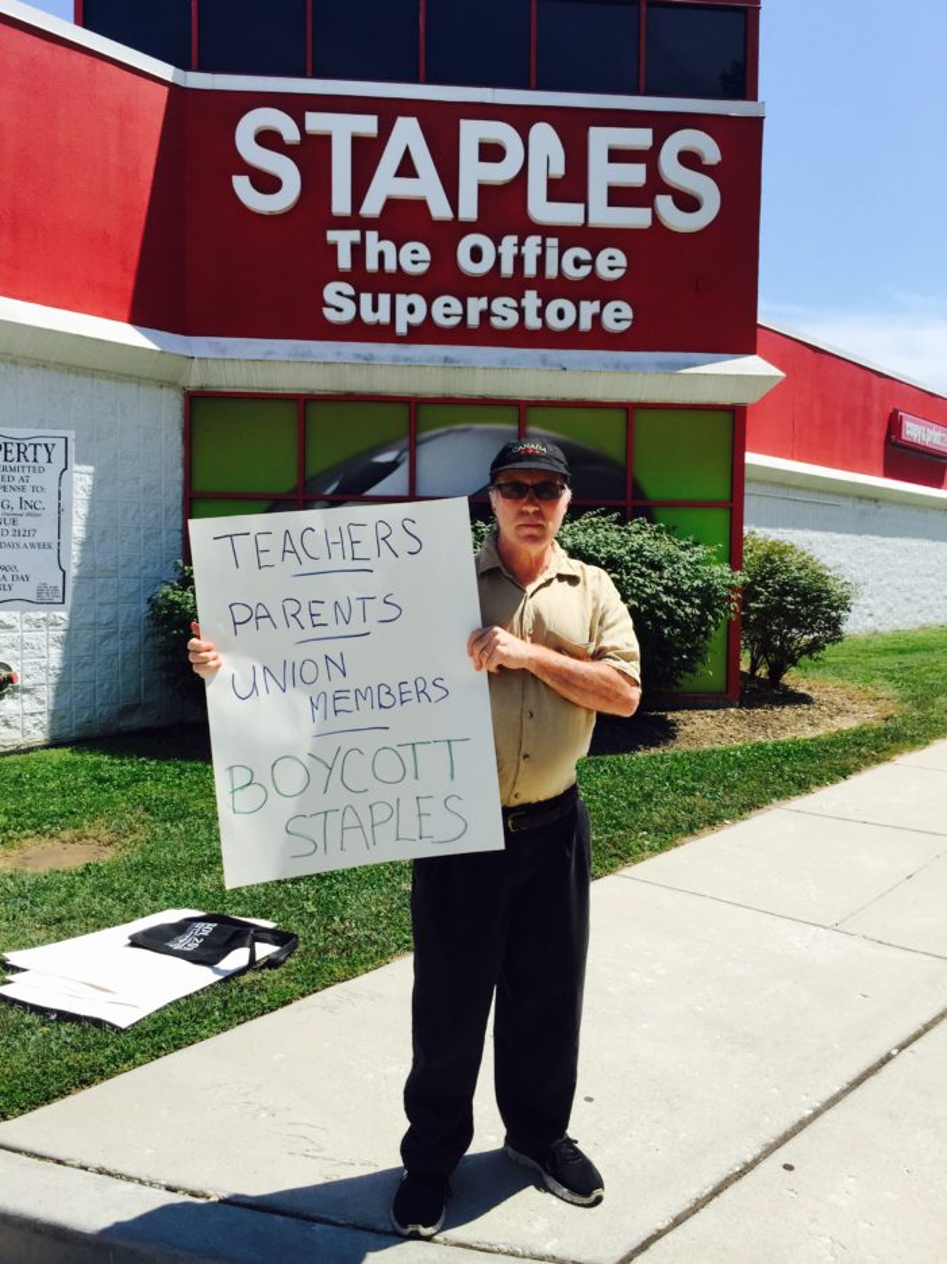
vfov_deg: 61.7
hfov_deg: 48.2
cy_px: 632
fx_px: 1058
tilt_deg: -2.2
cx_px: 474
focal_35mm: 29
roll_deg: -1.1
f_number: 2.2
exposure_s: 1/2083
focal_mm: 4.15
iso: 32
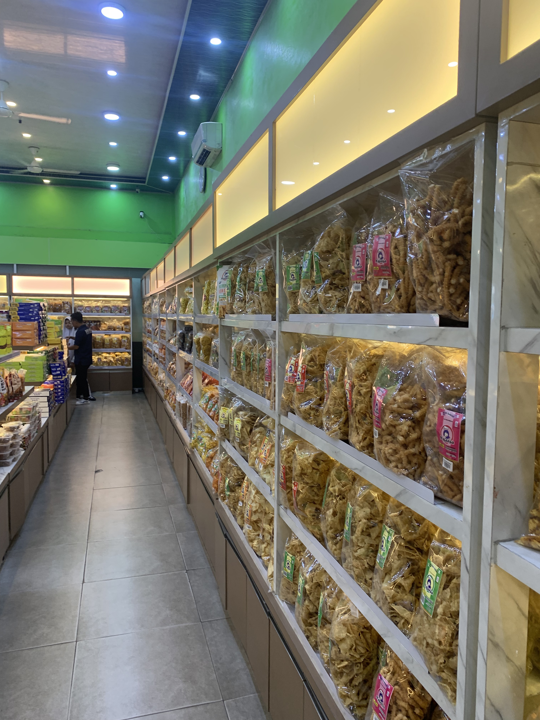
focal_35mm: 26
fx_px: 541
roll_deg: -0.5
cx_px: 270
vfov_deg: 67.3
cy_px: 360
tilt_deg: -4.6
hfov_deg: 53.1
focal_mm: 4.25
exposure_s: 1/50
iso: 64
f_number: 1.8
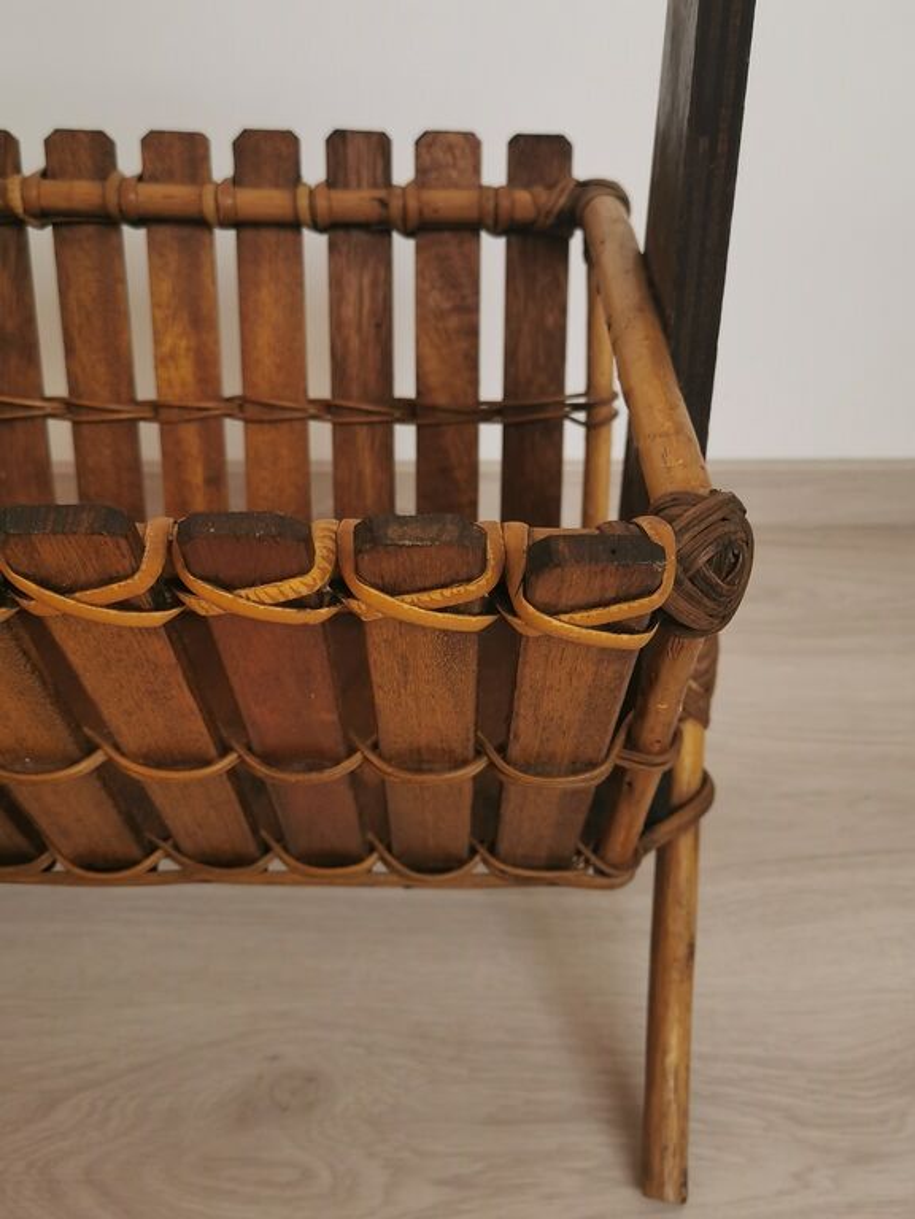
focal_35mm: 31
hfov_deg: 45.4
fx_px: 1093
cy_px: 610
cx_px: 458
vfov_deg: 58.4
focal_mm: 5.58
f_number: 1.8
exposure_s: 1/100
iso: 100
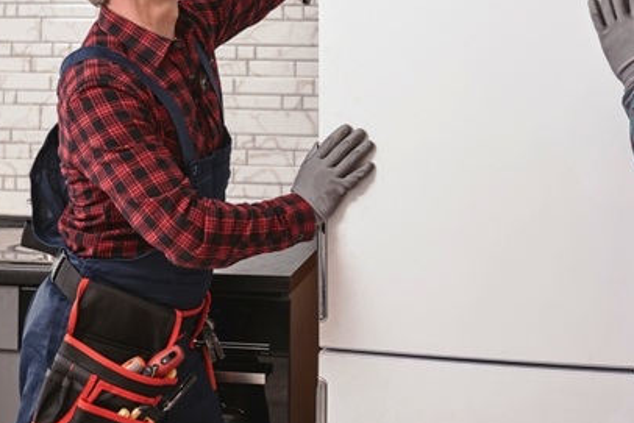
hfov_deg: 29.2
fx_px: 1216
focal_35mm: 69
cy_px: 64
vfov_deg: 19.5
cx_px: 351
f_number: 4
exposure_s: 1/100
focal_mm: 35
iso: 320
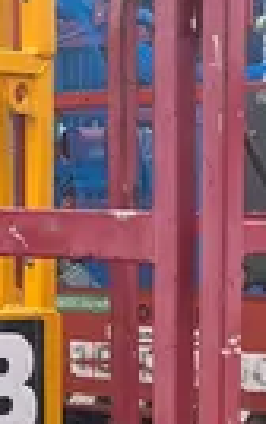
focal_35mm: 151
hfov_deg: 8.7
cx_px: 225
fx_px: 1748
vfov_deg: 12.4
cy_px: 808
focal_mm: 5.1
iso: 50
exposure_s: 1/1056
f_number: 1.6
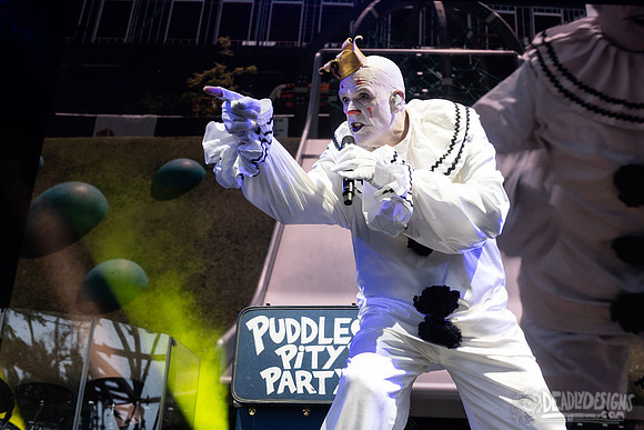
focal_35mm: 55
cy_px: 183
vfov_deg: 24.6
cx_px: 358
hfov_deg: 36.1
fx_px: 986
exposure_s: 1/200
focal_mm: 48
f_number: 5
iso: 640
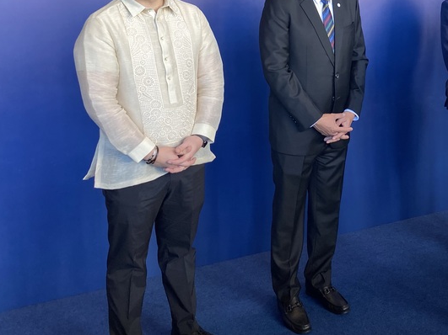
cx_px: 384
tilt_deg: -4.2
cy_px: 22
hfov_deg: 37.0
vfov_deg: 28.3
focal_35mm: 49
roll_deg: -0.7
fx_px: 634
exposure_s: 1/122
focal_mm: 4.25
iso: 64
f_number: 1.8
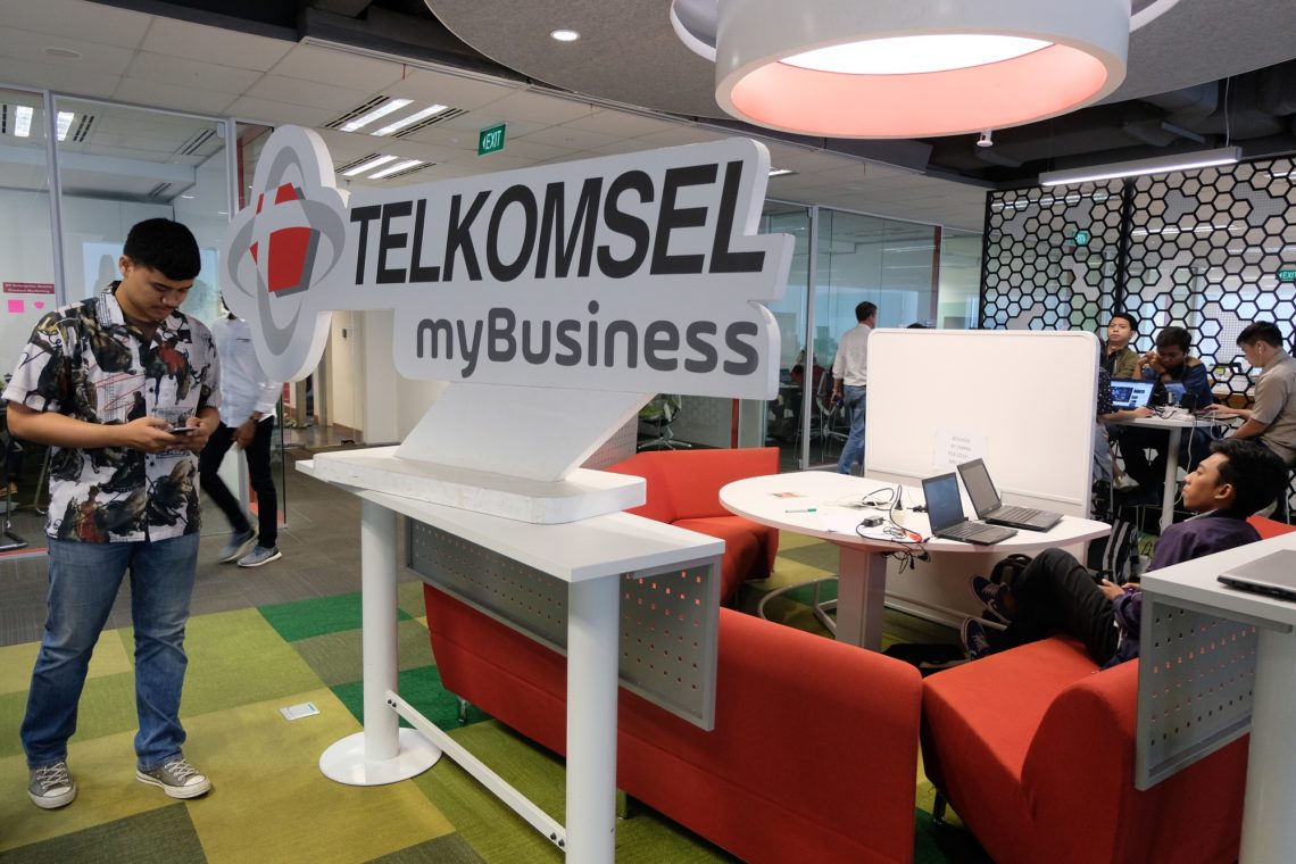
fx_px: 864
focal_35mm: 24
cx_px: 648
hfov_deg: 73.7
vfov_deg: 53.1
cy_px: 432
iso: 1250
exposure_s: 1/60
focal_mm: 16
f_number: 3.5
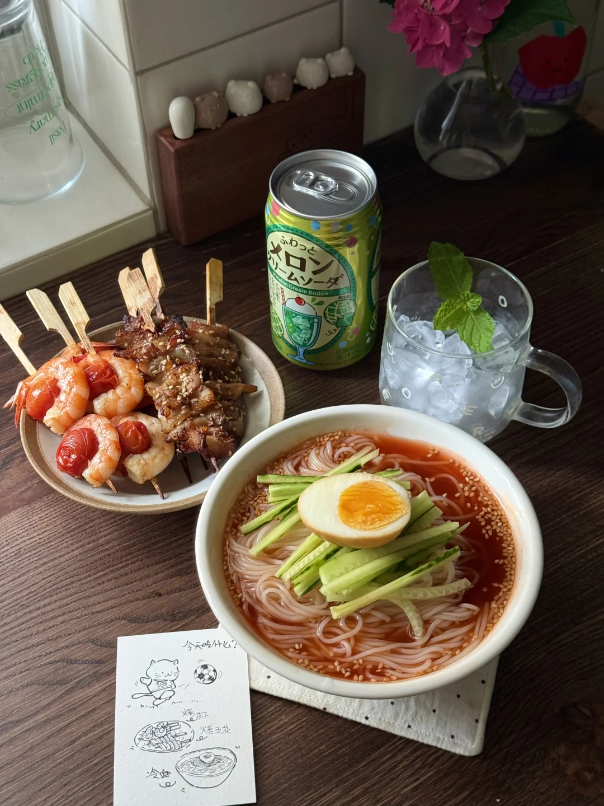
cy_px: 403
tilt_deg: -49.7
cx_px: 302
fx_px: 1117
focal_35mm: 48
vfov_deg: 39.7
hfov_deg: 30.3
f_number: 1.78
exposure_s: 1/60
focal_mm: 6.76
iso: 200
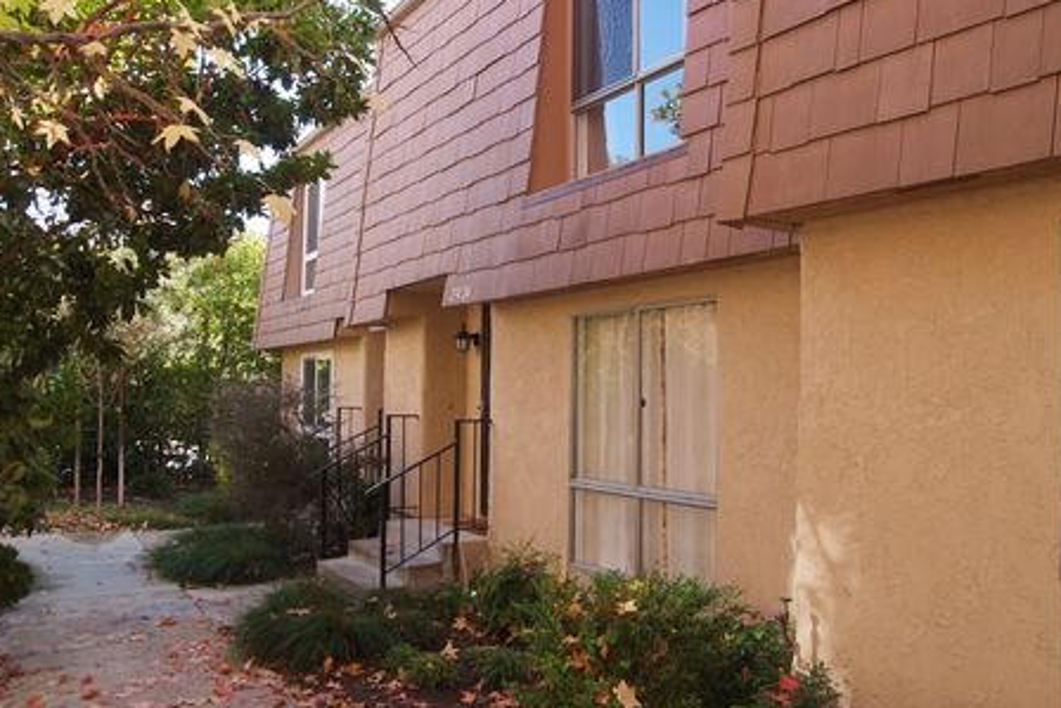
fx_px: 855
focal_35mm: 29
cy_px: 348
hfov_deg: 63.6
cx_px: 538
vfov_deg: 45.0
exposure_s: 1/142
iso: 400
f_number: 5
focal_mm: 17
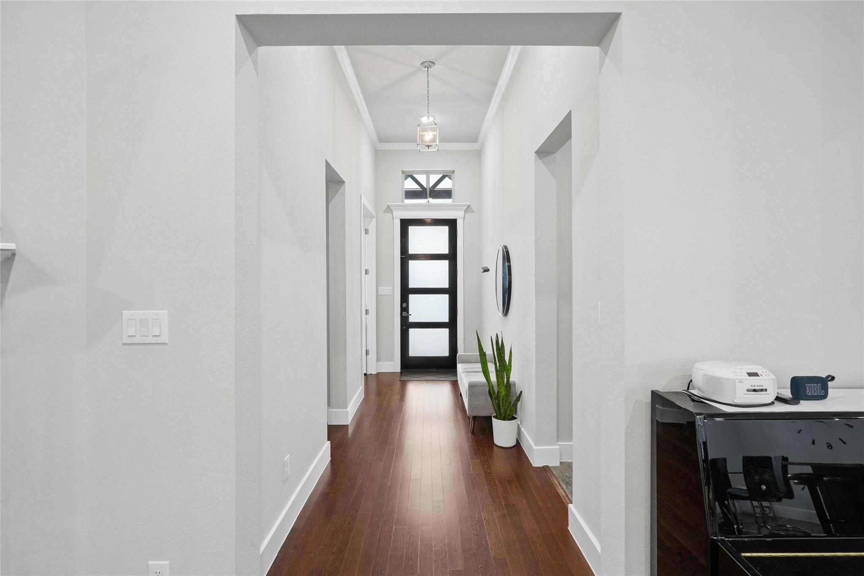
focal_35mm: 17
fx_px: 408
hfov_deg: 93.3
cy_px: 288
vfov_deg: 70.4
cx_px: 432
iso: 400
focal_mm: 17
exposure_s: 1/15
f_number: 8
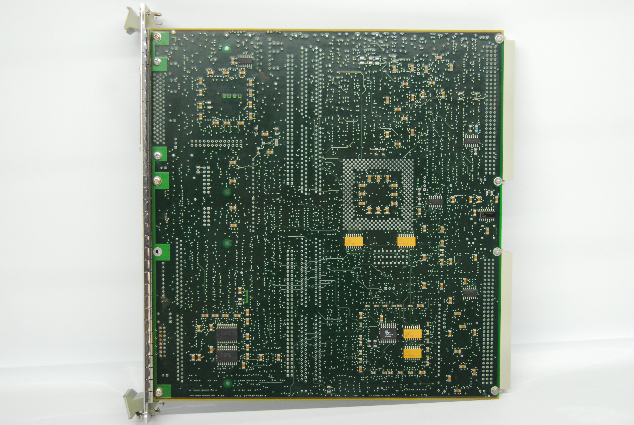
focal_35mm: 52
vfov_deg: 25.8
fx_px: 926
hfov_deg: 37.8
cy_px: 212
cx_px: 317
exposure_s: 1/125
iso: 800
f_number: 3.2
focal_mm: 35
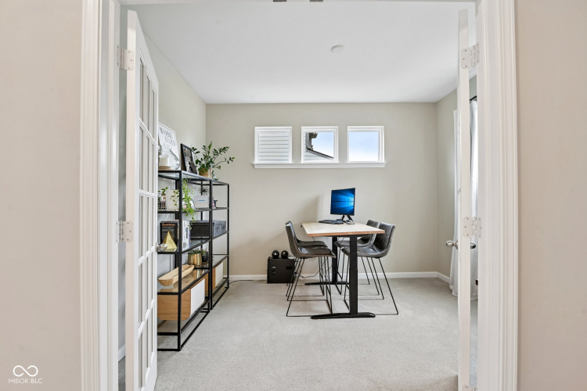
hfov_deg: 96.7
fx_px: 261
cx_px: 294
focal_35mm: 16
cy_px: 196
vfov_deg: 73.7
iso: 400
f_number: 8
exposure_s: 1/10
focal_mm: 16
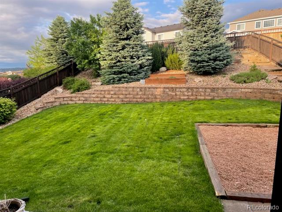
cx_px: 141
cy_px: 106
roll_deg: +0.7
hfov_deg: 67.3
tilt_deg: -8.1
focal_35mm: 26
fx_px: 212
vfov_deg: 53.1
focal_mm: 4.2
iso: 32
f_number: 1.6
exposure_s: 1/416
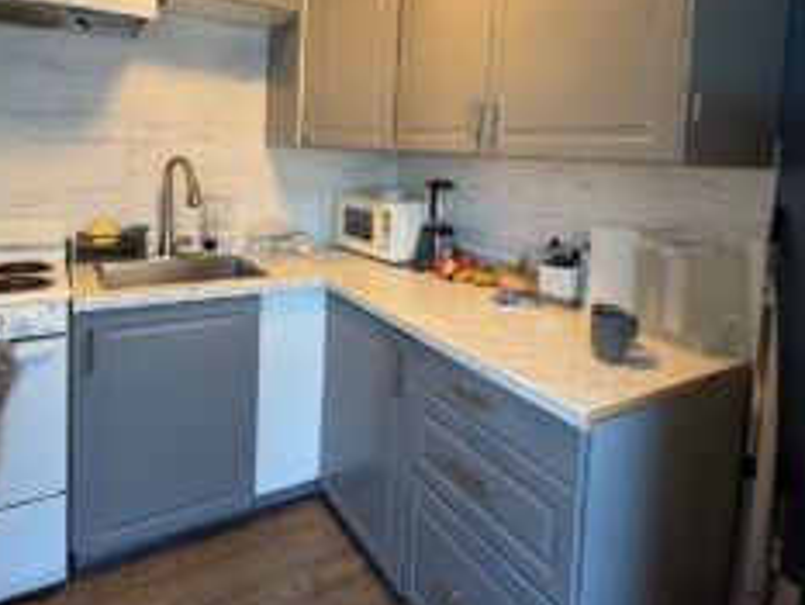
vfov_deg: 55.6
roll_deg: -3.1
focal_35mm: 24
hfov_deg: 71.5
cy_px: 197
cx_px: 425
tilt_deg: -4.6
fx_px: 558
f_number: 2.2
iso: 400
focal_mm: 2.22
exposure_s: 1/60
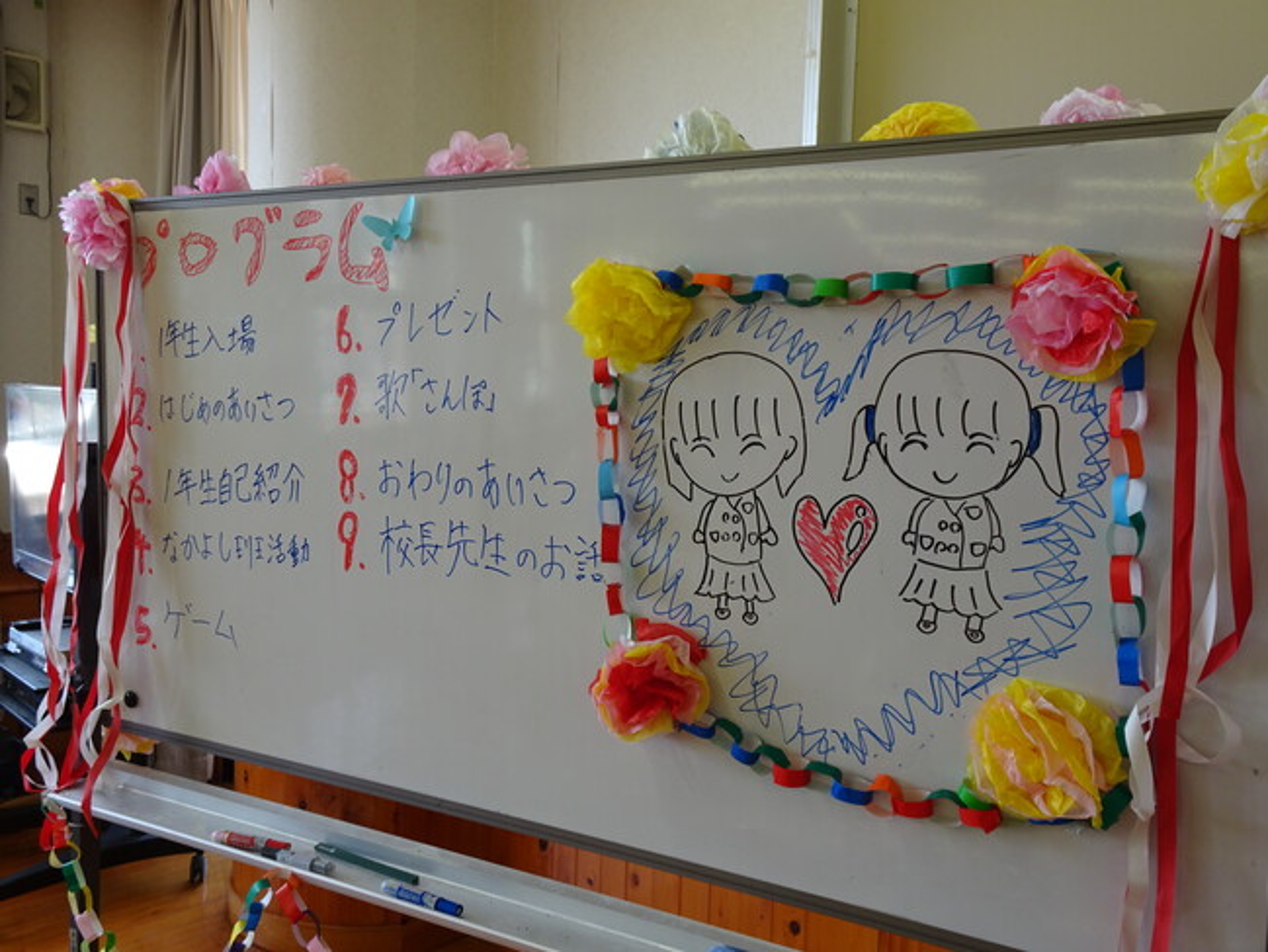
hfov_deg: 60.0
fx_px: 1099
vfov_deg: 46.8
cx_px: 634
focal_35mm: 30
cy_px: 476
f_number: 4
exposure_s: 1/30
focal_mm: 5.09
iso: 80
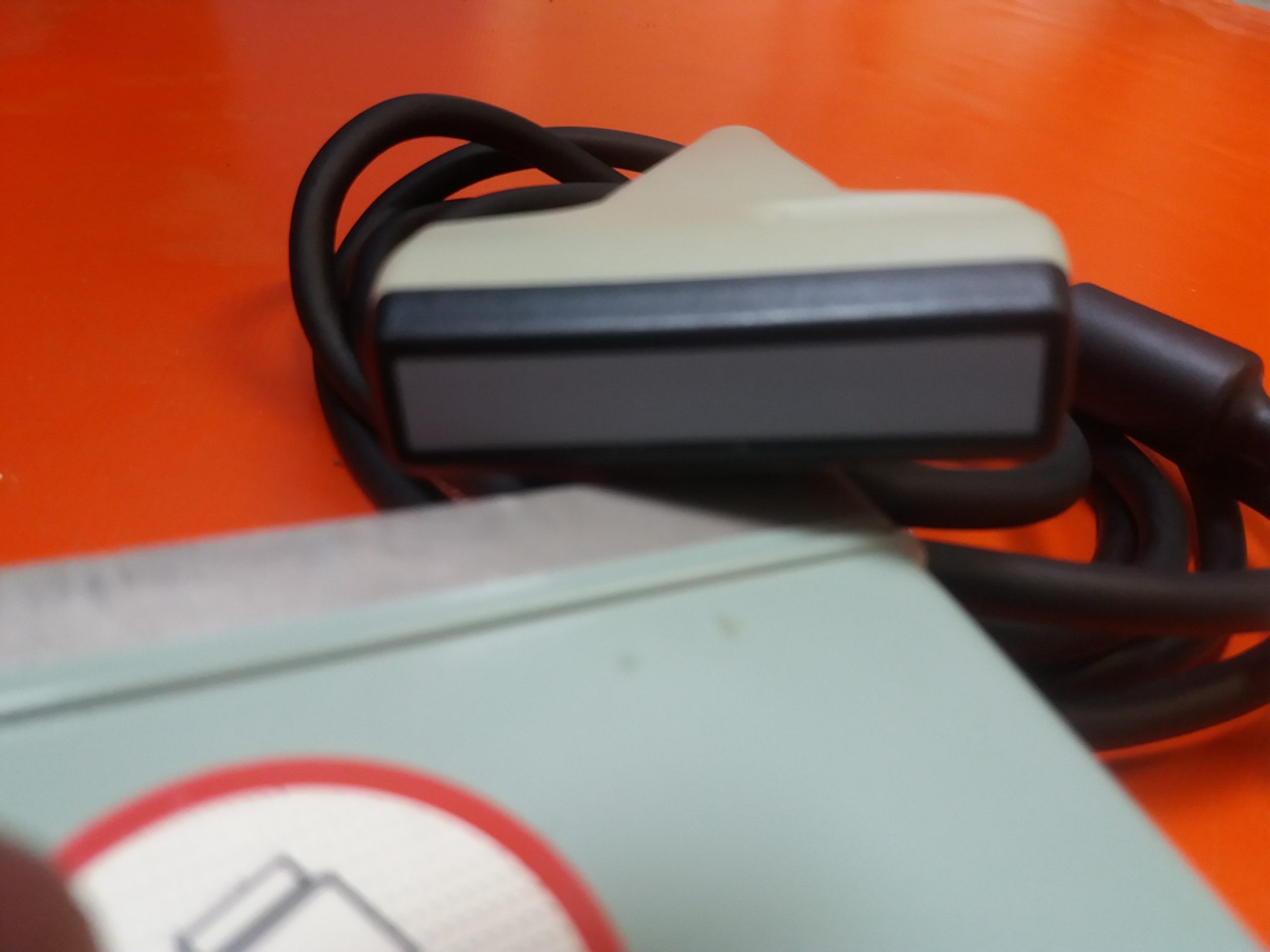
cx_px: 635
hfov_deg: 63.4
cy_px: 476
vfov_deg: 49.7
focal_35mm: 28
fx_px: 1027
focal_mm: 3.7
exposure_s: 1/17
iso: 160
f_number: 1.9
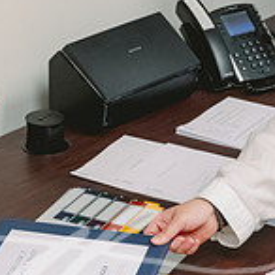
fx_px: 1429
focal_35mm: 159
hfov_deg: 11.0
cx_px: 53
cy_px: 97
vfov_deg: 11.0
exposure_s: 1/200
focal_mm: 47
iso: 3200
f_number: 5
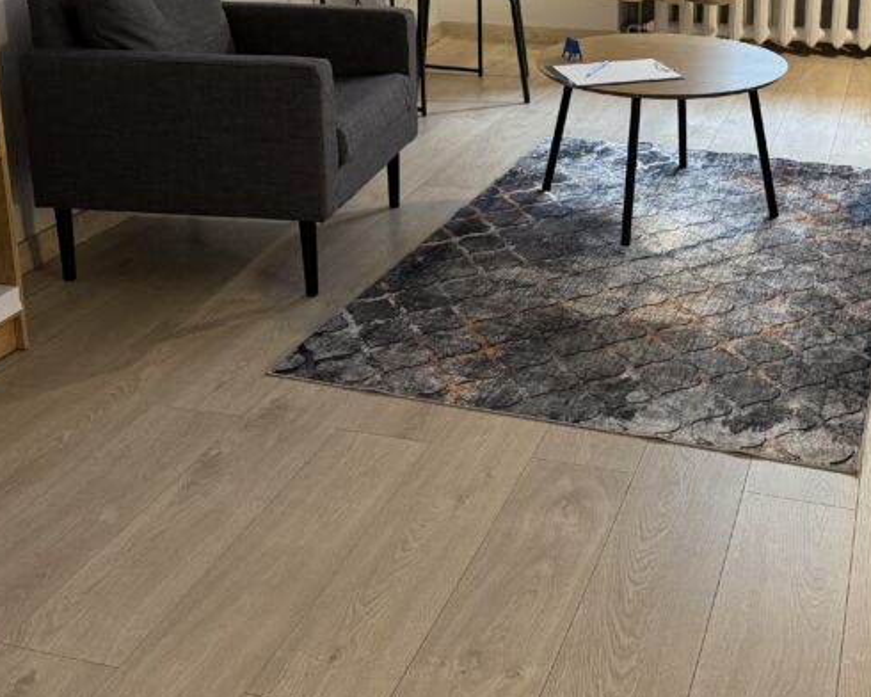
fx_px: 1263
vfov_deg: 29.9
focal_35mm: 49
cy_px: 108
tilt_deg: -16.0
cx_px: 574
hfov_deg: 37.7
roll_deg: -0.5
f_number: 1.78
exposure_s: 1/100
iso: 250
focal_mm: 6.76
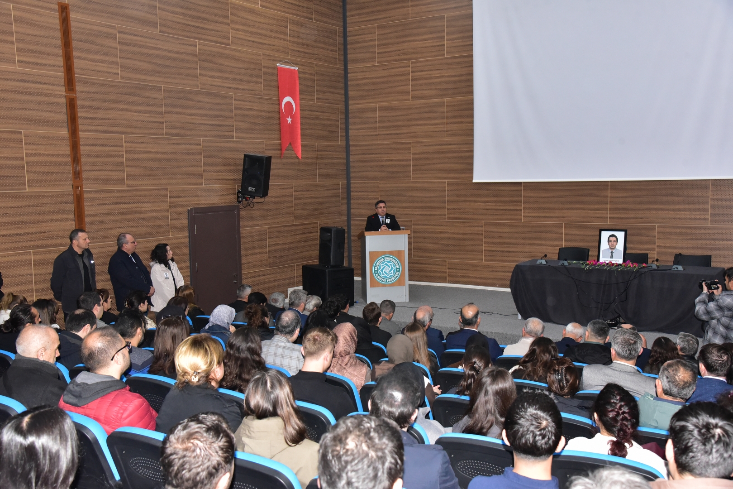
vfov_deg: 35.1
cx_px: 366
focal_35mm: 38
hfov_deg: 50.7
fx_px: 774
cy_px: 244
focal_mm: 38
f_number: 7.1
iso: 3200
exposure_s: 1/200
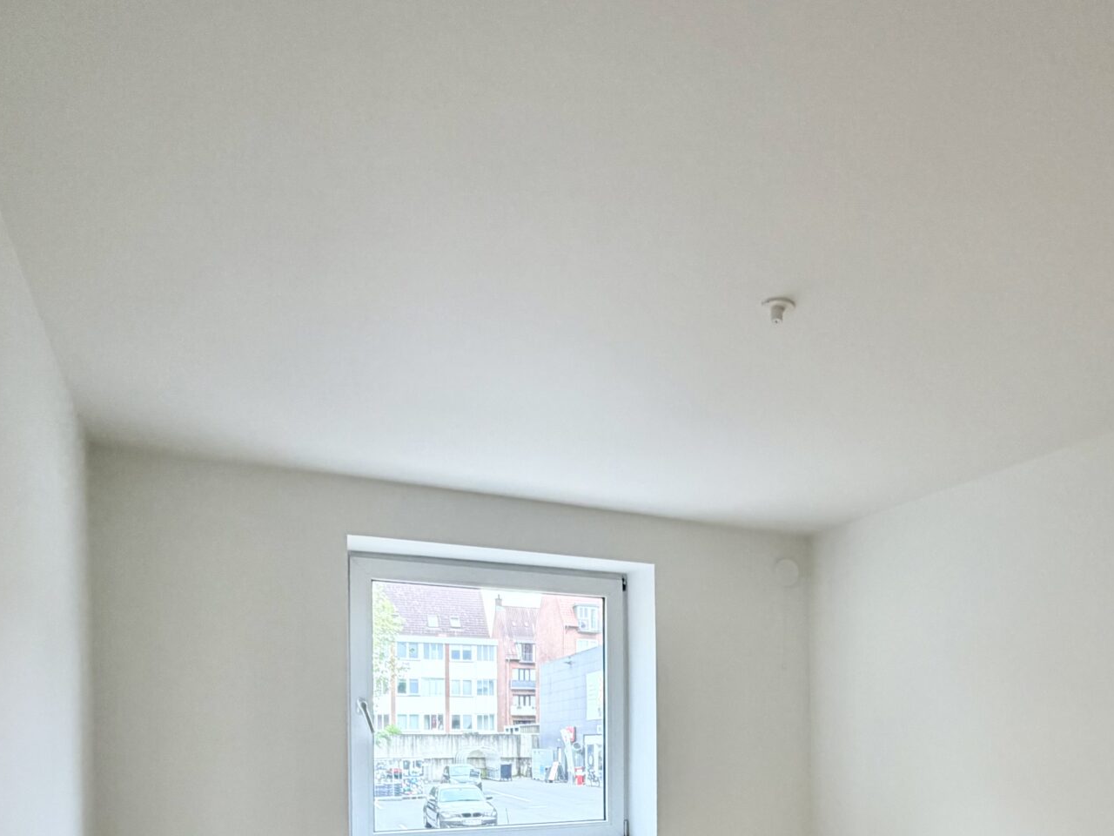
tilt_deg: -1.2
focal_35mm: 28
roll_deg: +1.1
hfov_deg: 62.5
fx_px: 901
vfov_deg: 45.1
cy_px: 752
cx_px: 700
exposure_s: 1/100
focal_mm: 2.22
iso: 320
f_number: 2.2
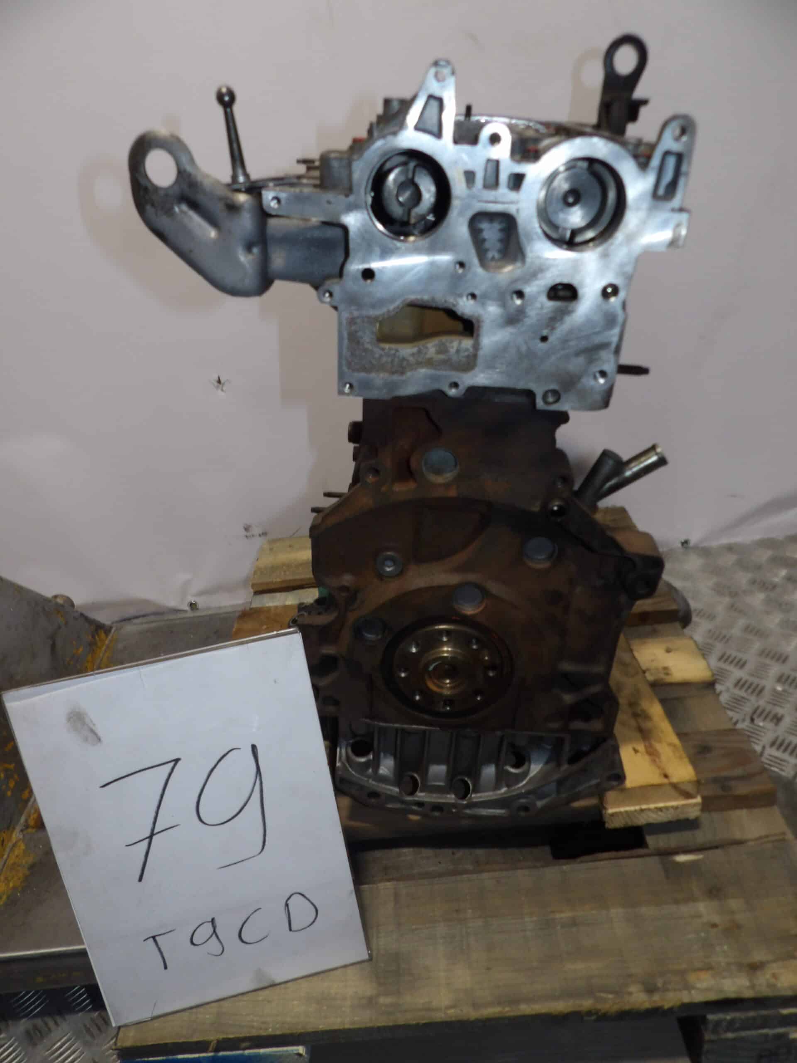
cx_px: 398
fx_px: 737
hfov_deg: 56.8
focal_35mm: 24
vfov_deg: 71.6
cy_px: 532
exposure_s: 1/60
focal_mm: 4.3
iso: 200
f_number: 3.2
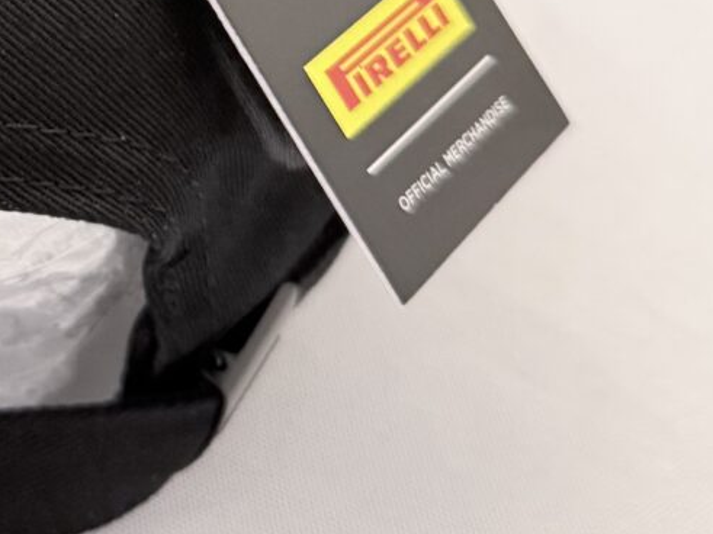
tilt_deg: -28.6
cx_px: -171
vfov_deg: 15.9
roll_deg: +0.4
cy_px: -154
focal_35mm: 88
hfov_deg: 20.6
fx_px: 1812
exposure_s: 1/50
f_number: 1.78
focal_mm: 6.76
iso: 640
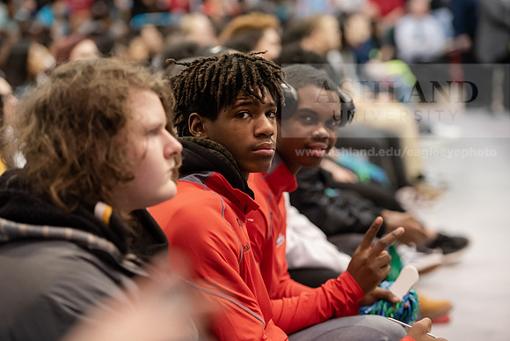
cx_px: 255
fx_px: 1488
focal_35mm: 105
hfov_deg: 19.5
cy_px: 170
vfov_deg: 13.0
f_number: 3.2
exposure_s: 1/200
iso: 4000
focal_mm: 105
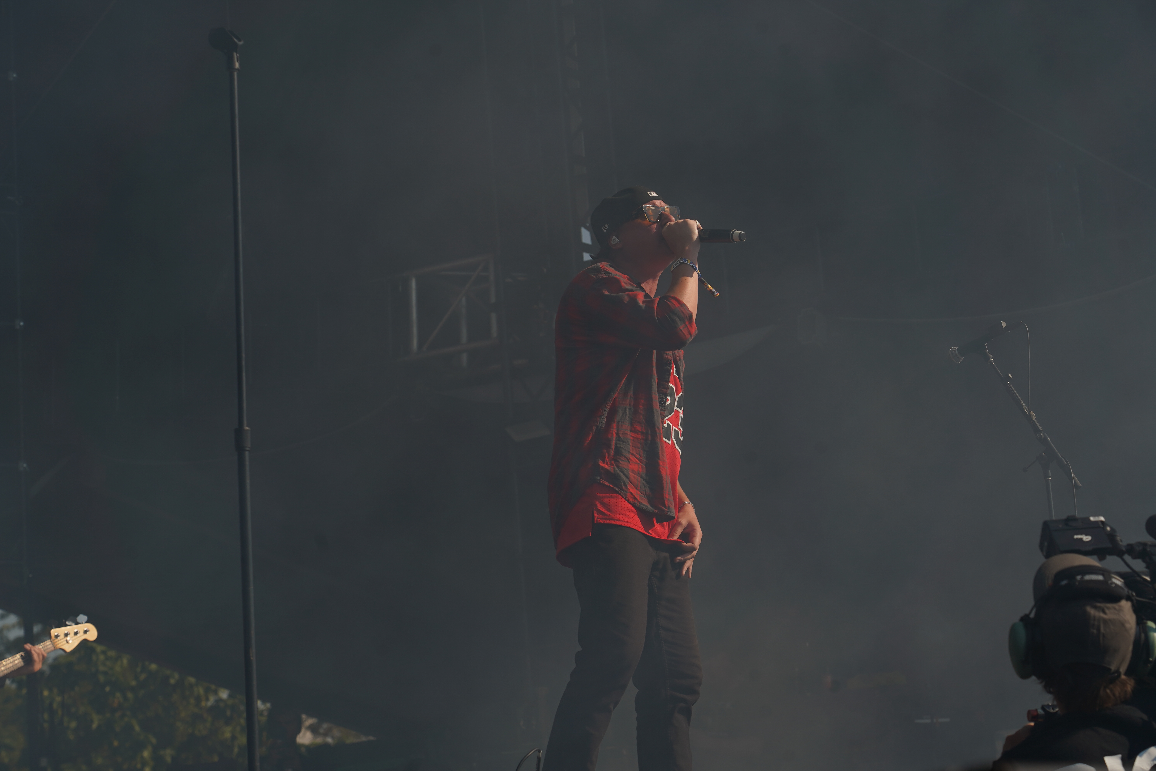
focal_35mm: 105
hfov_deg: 19.5
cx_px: 578
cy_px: 386
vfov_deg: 13.0
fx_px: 3371
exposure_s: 1/640
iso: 100
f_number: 8
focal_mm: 105
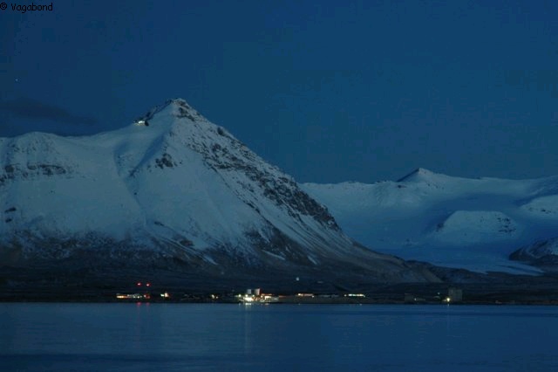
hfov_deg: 19.5
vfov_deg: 13.0
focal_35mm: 105
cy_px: 186
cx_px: 279
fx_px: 1627
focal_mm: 70
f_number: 4.5
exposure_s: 6
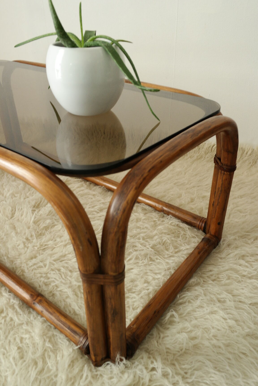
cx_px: 129
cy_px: 193
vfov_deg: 61.9
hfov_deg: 43.6
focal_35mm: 30
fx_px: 322
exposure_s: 1/25
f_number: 5.6
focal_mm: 20
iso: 800
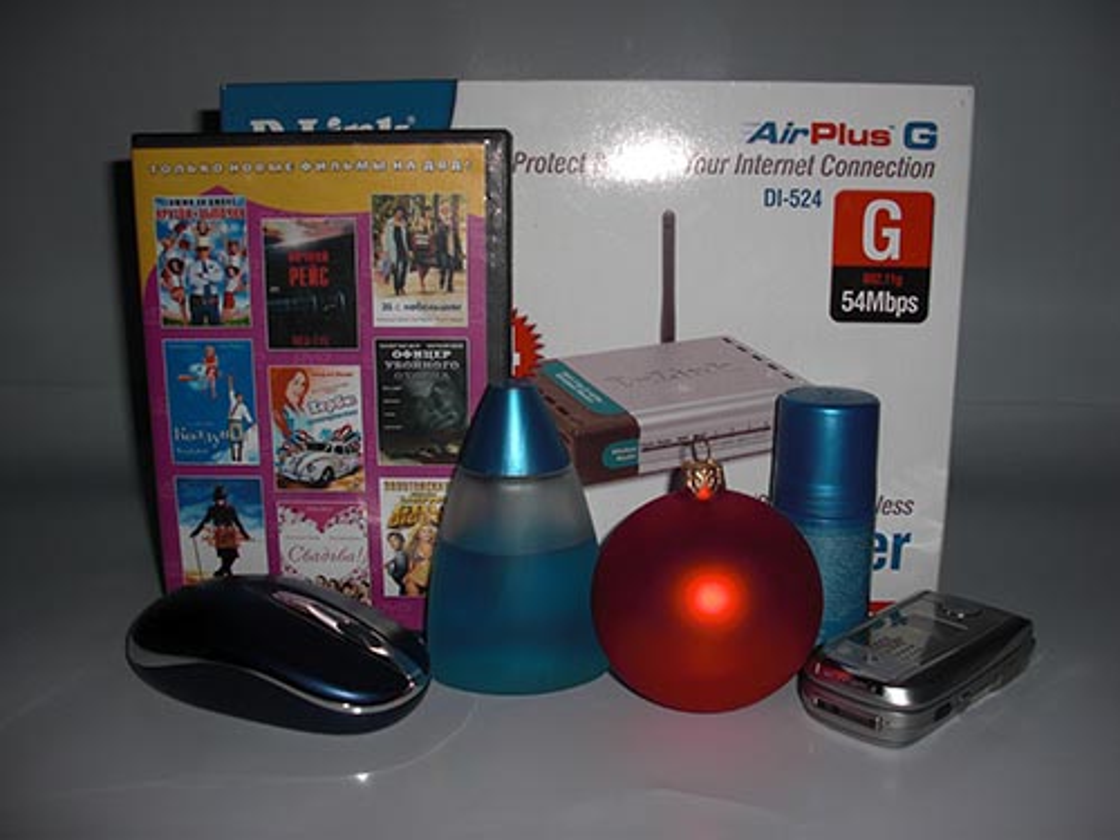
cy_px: 420
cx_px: 560
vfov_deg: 39.7
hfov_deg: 51.4
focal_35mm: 36
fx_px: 1165
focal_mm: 6.3
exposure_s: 1/60
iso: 50
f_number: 2.8
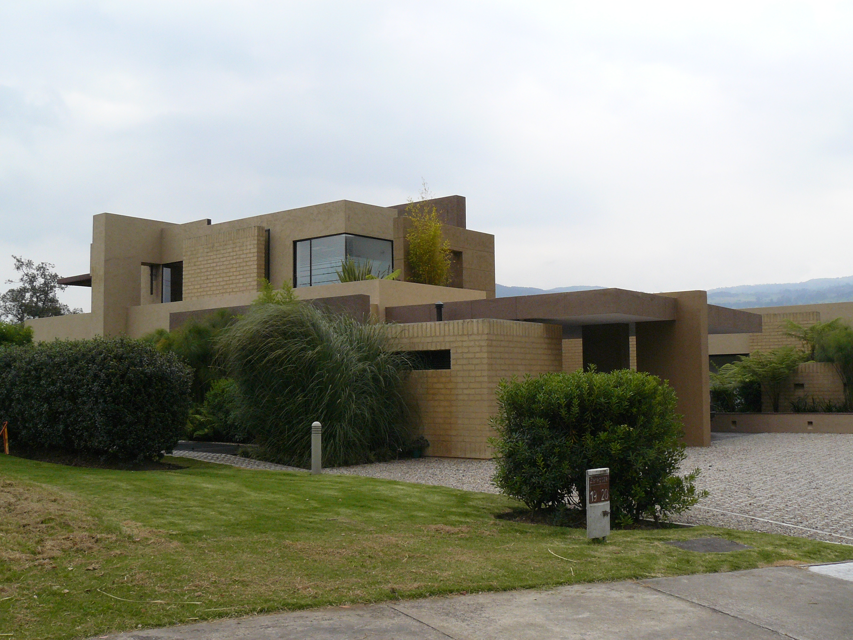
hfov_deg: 51.4
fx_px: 887
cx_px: 426
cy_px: 320
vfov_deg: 39.7
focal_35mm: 36
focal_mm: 6
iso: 200
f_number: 7.1
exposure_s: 1/250
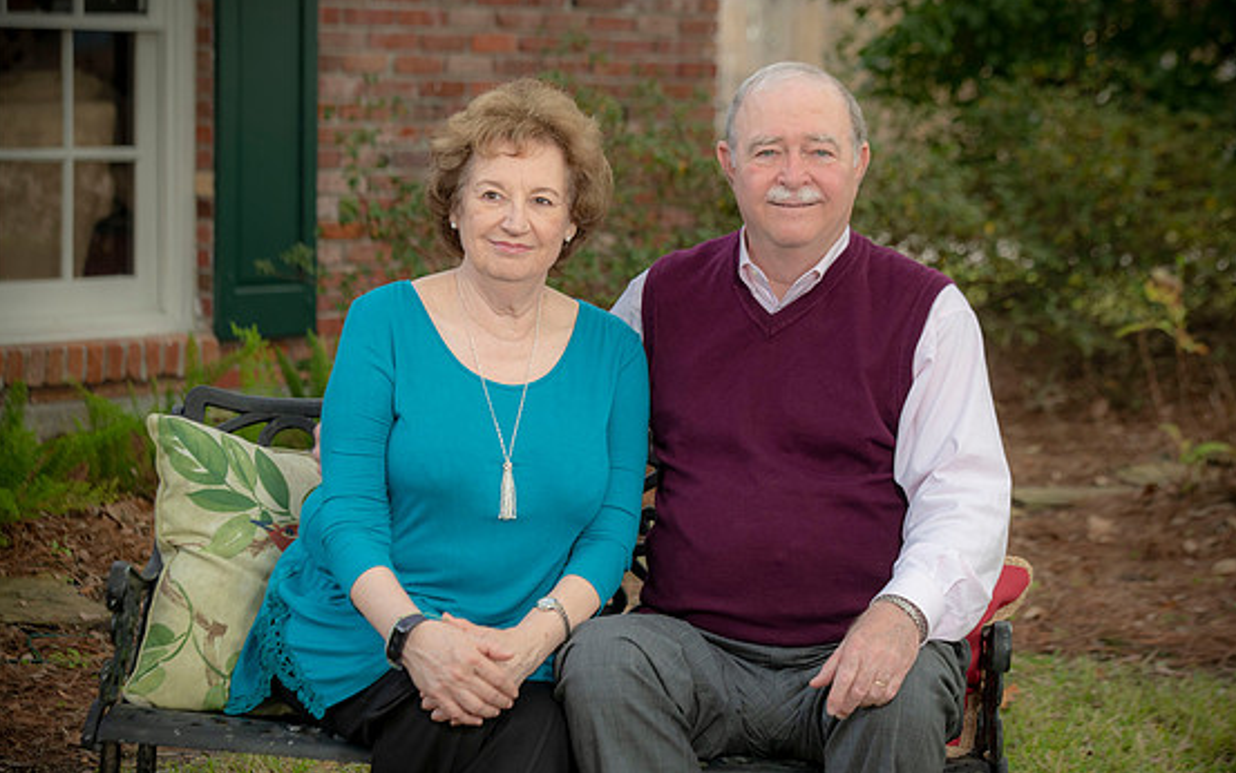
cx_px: 644
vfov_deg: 12.0
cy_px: 421
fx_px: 3673
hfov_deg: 19.1
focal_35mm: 109
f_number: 5
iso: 320
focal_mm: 102
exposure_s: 1/250
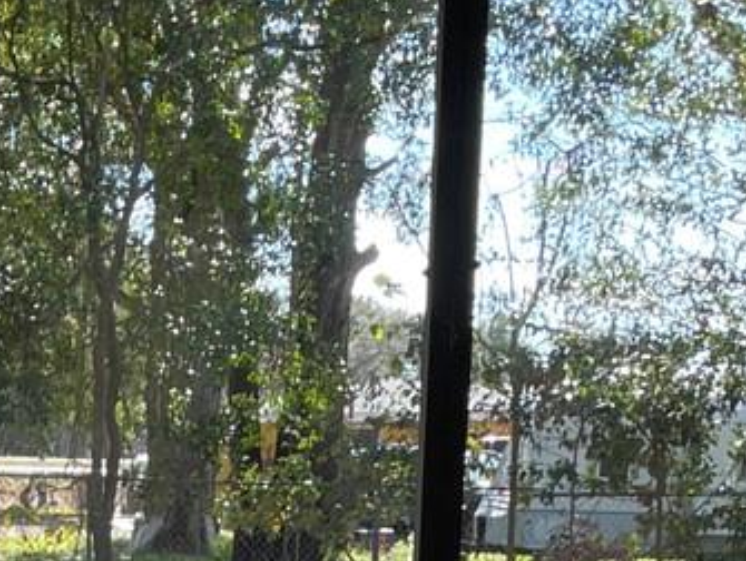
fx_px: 2675
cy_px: 1296
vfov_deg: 10.5
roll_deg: +0.7
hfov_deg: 15.4
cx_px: -98
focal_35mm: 124
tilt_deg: -15.7
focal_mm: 4.2
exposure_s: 1/299
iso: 32
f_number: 1.6
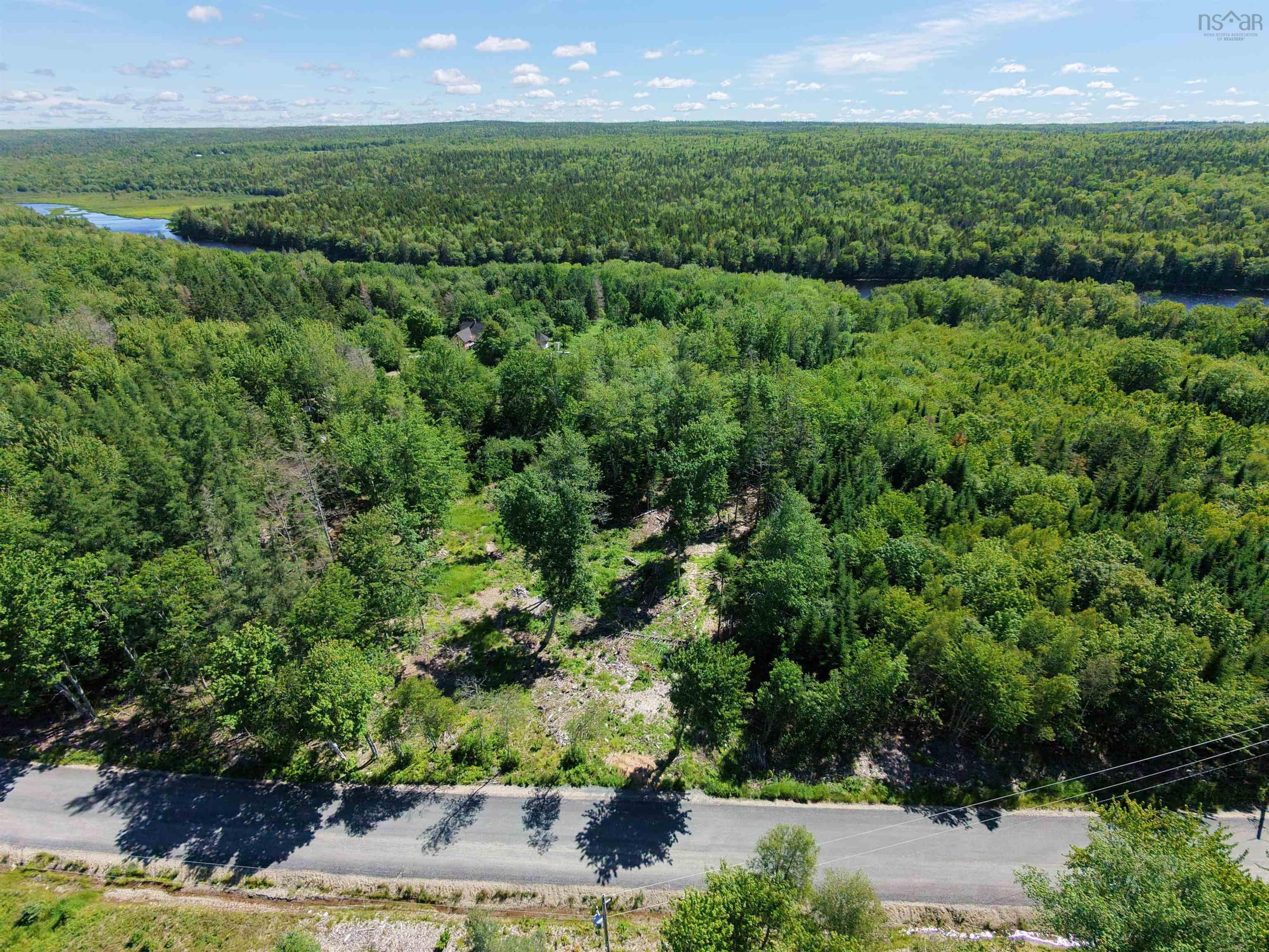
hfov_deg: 94.5
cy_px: 476
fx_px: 587
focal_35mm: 16
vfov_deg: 78.1
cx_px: 634
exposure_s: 1/2000
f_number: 2.2
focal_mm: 3.05
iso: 400
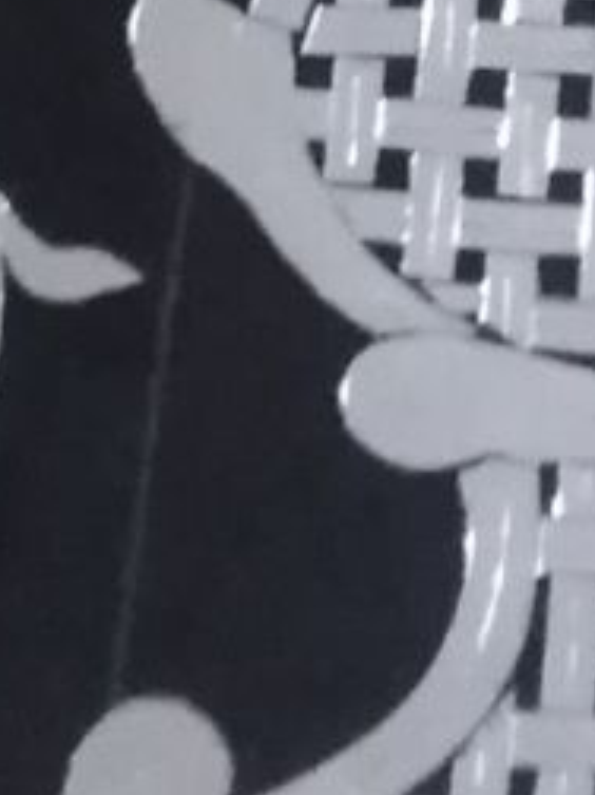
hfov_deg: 7.5
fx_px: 4473
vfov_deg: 9.6
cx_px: 760
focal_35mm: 195
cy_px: -705
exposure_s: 1/15
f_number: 2.2
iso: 1476
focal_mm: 3.37
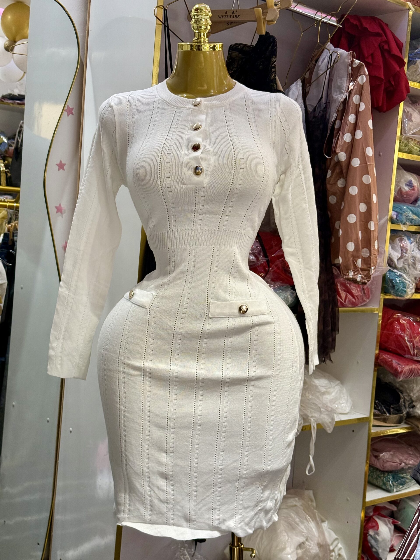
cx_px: 210
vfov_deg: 39.7
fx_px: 777
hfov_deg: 30.3
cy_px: 280
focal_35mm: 48
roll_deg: -4.5
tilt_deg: -3.5
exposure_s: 1/100
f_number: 1.78
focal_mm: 6.76
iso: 125
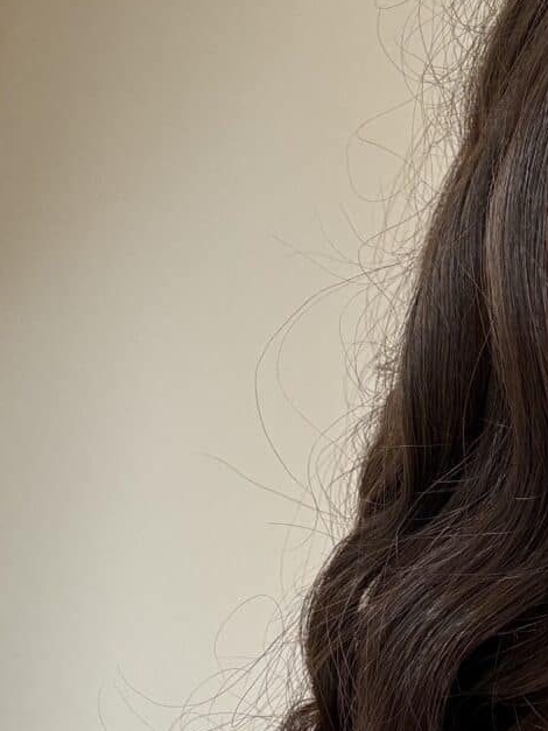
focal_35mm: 49
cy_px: 455
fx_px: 1035
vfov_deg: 38.7
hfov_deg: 29.5
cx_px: 367
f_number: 1.9
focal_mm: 2.69
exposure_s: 1/121
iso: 20
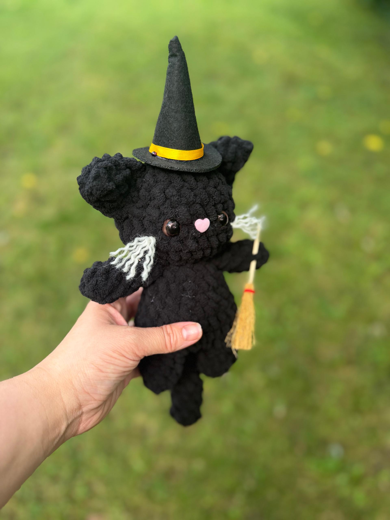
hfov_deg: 56.8
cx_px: 195
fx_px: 361
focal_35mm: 24
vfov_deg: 71.6
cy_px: 260
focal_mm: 6.76
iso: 100
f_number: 1.78
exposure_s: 1/121
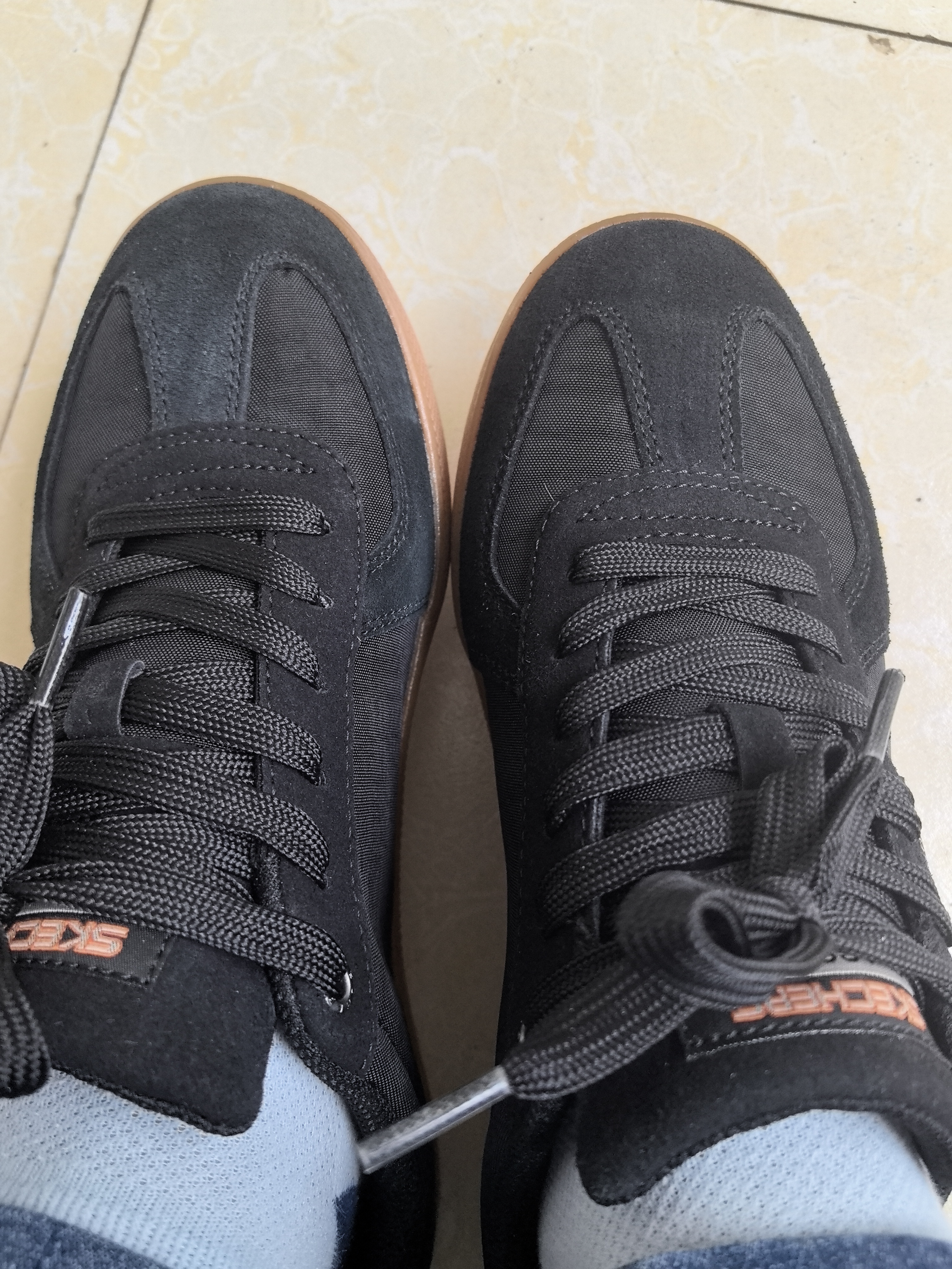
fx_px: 990
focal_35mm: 27
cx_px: 476
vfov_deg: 65.3
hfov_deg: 51.4
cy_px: 634
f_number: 2
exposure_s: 1/100
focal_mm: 5.75
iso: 80
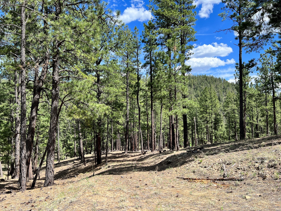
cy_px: 104
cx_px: 136
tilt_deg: -0.6
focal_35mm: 27
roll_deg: +1.3
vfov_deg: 51.4
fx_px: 219
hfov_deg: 65.3
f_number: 1.5
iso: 50
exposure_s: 1/2165
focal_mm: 5.7
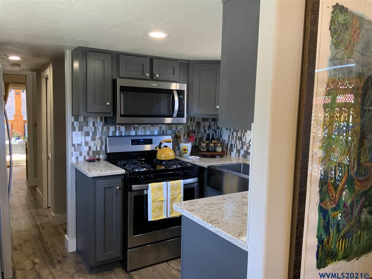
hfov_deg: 61.7
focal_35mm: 29
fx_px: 312
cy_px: 140
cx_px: 186
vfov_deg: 48.2
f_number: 1.8
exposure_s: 1/60
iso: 200
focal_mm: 3
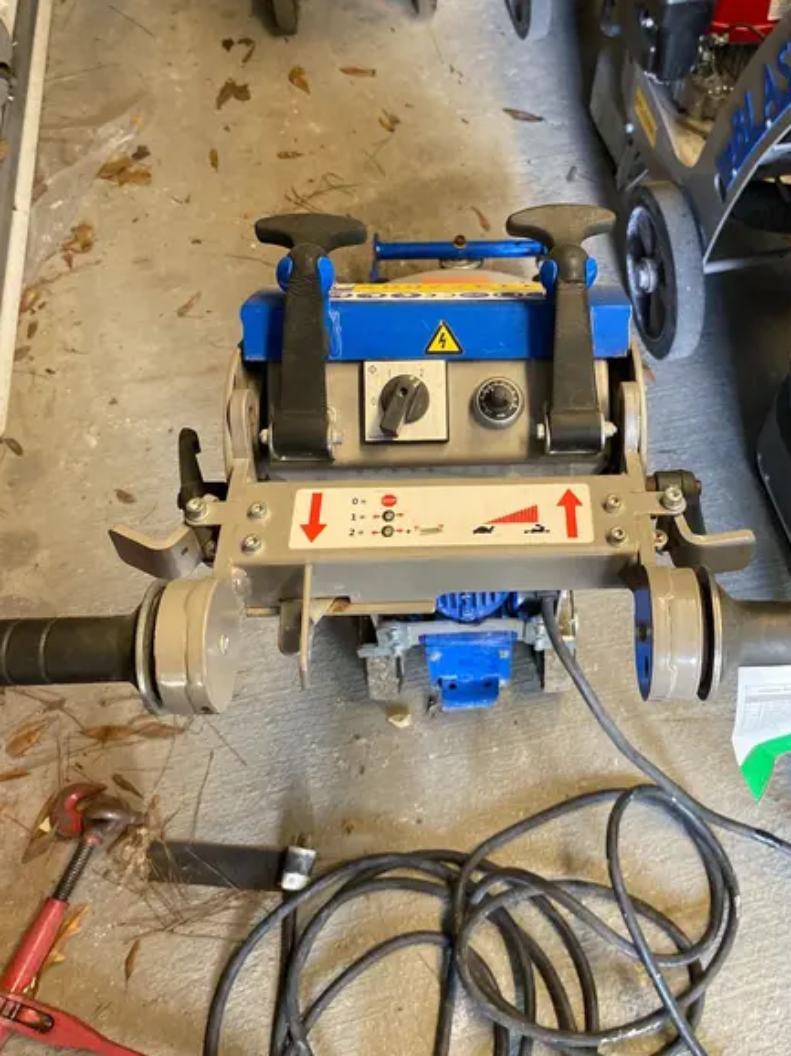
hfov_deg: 42.6
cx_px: 501
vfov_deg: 55.3
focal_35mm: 33
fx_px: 1006
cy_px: 485
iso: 320
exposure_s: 1/60
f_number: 1.8
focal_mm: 4.25
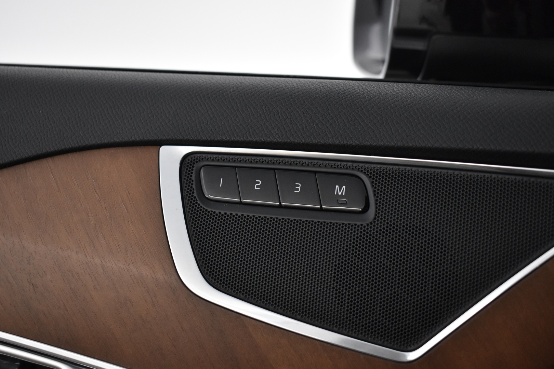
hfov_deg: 42.3
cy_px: 184
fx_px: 716
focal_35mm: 46
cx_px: 277
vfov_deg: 28.9
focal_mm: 31
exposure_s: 1/50
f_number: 4.2
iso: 2000
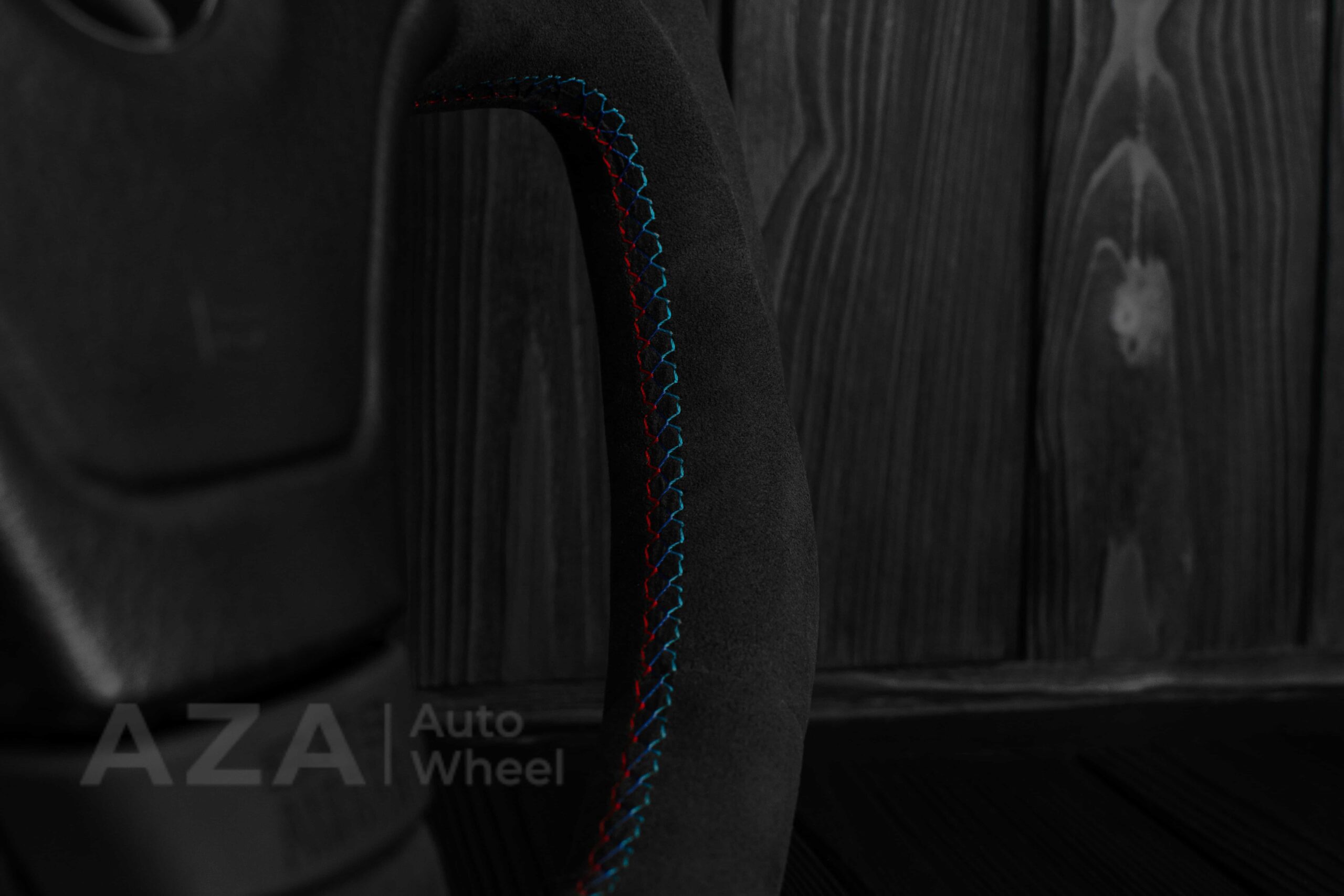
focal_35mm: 52
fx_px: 1960
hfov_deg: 37.8
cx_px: 672
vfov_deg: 25.8
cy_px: 448
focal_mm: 35
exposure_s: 1/125
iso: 500
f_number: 6.3
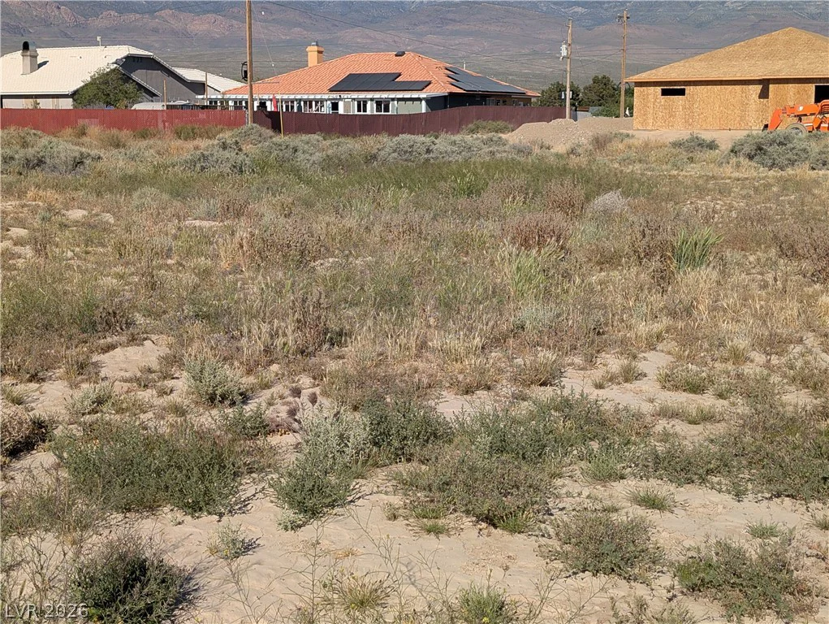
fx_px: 1175
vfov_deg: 29.7
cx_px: 414
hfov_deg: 38.9
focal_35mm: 49
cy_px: 312
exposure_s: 1/2037
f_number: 1.68
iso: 22
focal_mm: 6.9
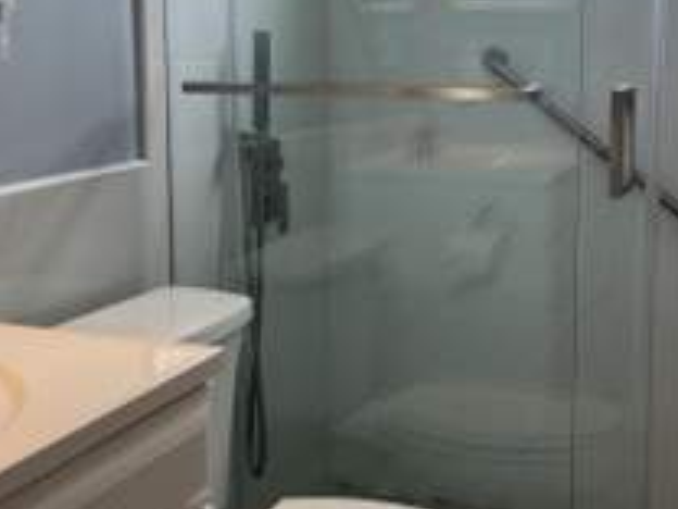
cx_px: 336
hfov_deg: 32.2
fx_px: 1175
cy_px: 183
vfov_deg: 24.3
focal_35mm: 60
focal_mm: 5.7
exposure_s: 1/146
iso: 32
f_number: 1.5
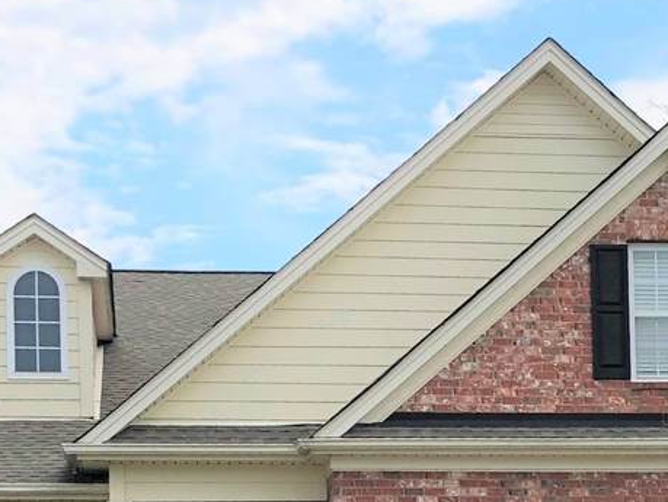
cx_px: 448
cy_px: 422
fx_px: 1506
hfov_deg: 24.9
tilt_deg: +1.4
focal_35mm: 78
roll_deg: +0.4
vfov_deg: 18.7
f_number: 1.8
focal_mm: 4
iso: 20
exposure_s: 1/1919
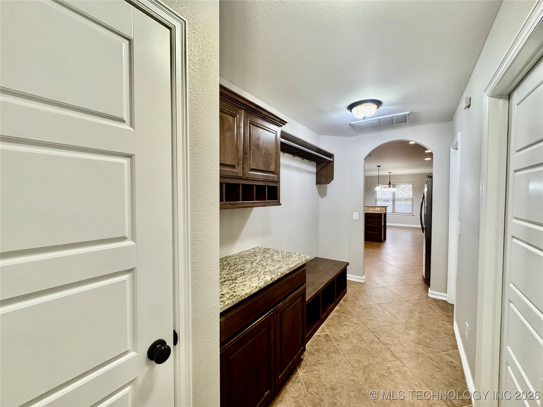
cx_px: 272
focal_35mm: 14
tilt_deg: -1.4
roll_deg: -0.1
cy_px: 204
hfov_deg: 102.1
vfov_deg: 85.7
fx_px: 220
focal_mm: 2.22
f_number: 2.2
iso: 320
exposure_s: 1/120
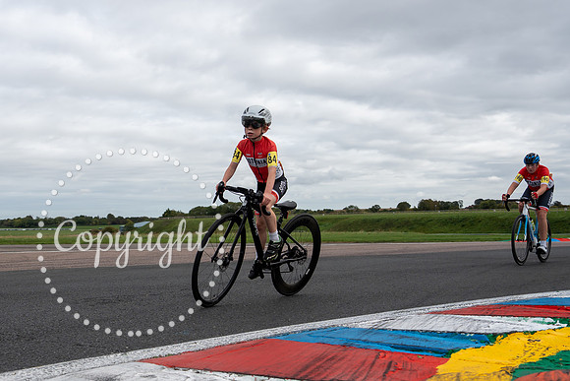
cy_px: 265
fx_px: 673
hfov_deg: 44.9
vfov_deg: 31.2
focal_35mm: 42
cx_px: 170
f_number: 3.5
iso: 100
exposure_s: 1/1000
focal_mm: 24
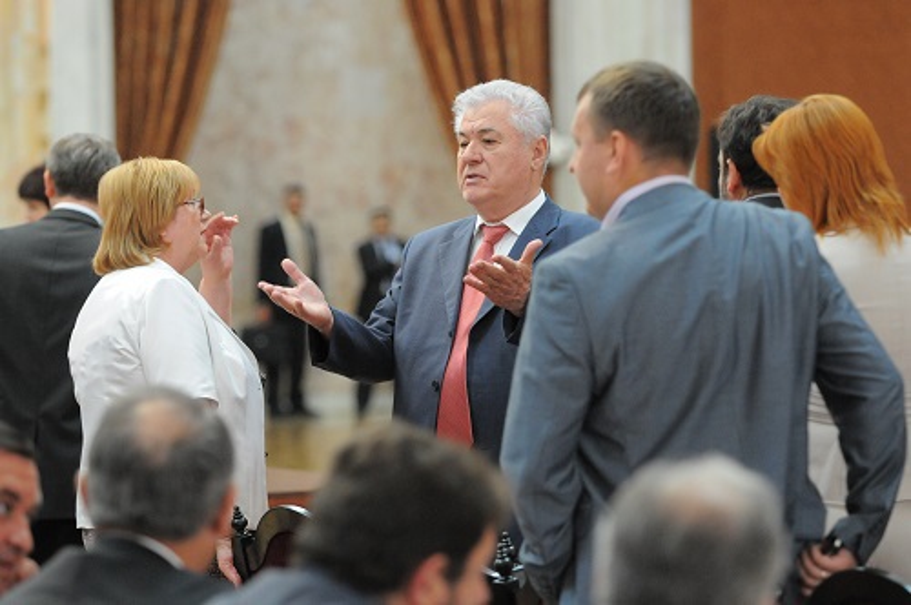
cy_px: 302
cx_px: 456
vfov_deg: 7.9
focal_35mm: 174
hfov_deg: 11.8
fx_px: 4397
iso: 2000
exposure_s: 1/60
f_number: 2.8
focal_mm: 116
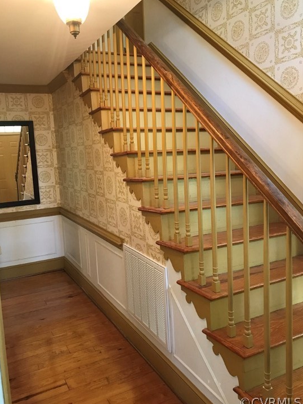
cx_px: 142
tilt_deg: -5.9
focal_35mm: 30
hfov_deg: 46.8
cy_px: 196
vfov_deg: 59.9
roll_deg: +3.5
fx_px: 350
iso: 40
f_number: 1.8
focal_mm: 3.99
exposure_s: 1/15
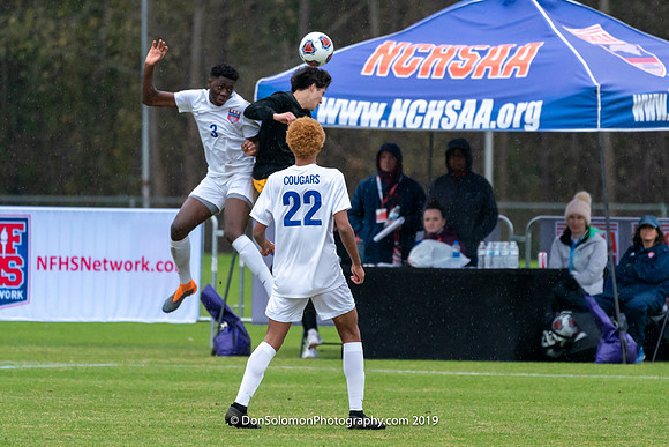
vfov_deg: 2.1
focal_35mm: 649
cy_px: 262
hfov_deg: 3.2
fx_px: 12066
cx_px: 398
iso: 2500
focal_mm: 400
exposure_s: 1/800
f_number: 5.6
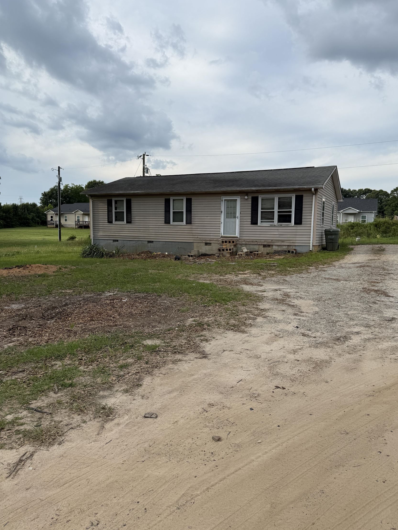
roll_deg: -0.6
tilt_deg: -3.6
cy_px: 263
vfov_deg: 69.4
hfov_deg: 54.9
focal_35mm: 25
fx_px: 383
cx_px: 207
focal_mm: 6.76
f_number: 1.78
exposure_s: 1/2703
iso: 80
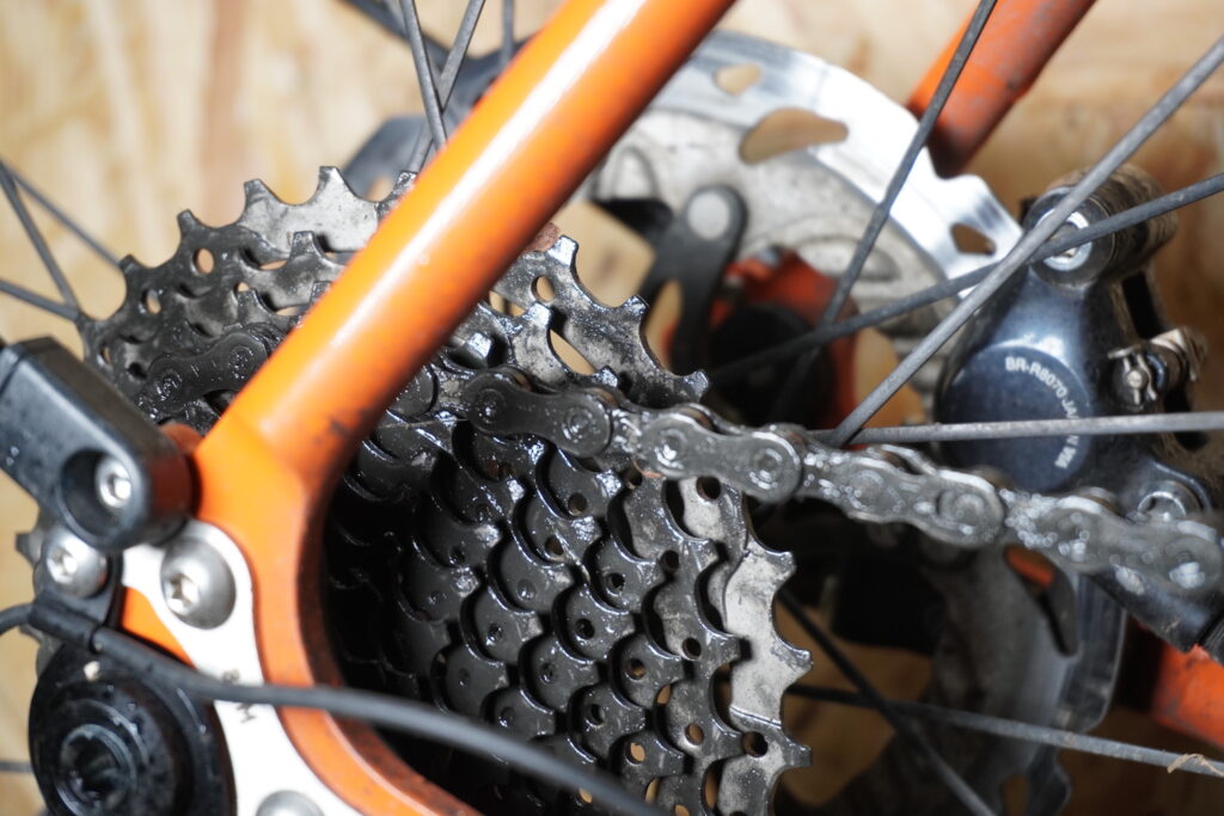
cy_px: 408
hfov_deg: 27.0
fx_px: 2550
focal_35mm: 75
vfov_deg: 18.2
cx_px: 612
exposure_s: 1/80
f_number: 5.6
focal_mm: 50
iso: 800
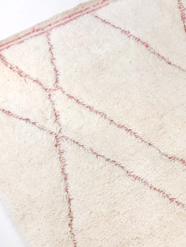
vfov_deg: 52.6
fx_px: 251
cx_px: 97
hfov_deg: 40.7
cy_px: 131
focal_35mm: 35
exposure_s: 1/33
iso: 64
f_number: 2.2
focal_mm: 4.15
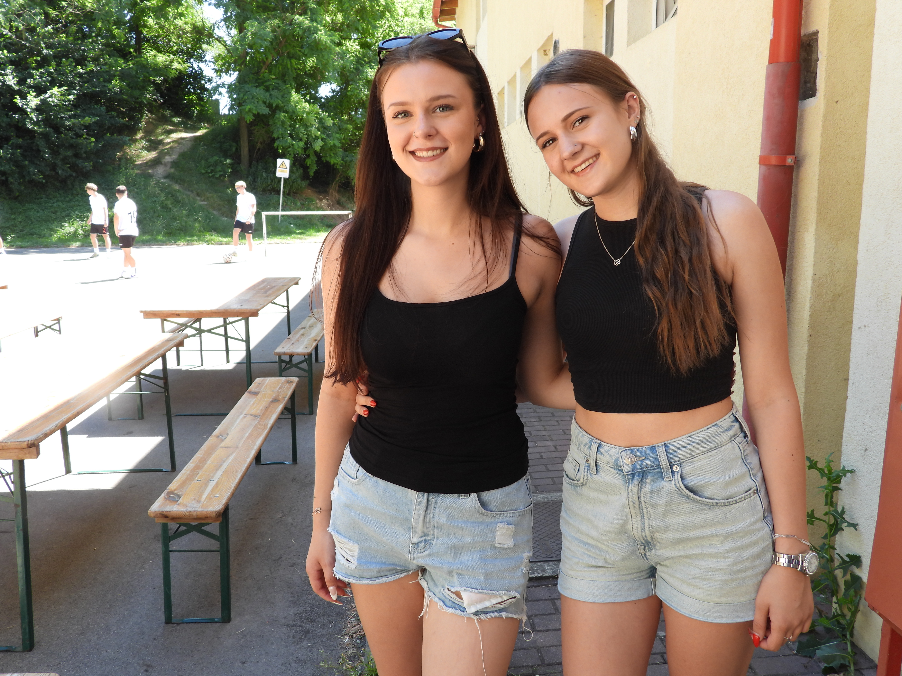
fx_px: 782
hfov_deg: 60.0
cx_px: 451
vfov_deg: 46.8
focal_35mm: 30
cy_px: 338
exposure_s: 1/160
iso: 100
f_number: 3.2
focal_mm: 5.4
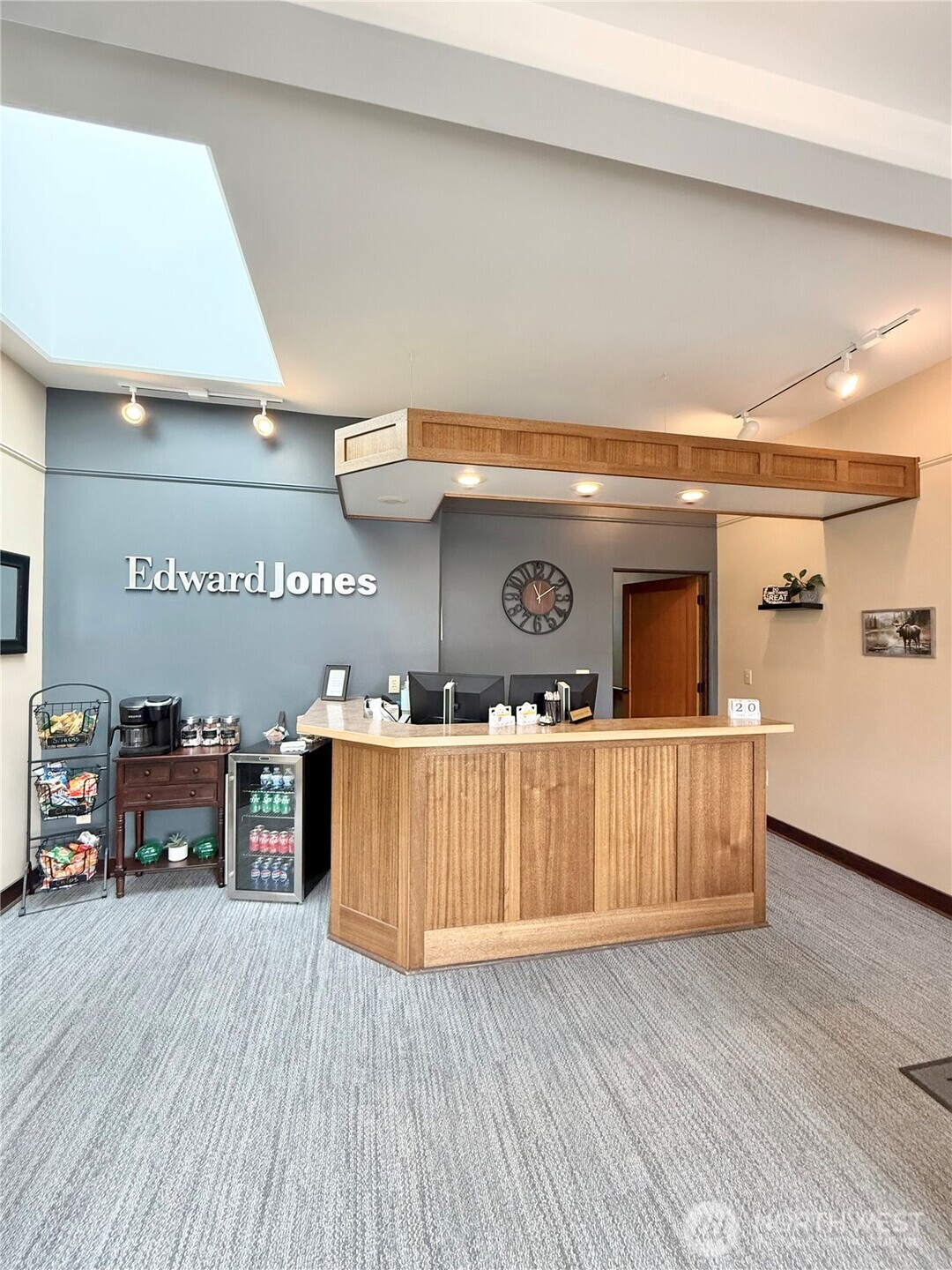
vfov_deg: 102.1
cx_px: 476
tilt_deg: +0.6
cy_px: 635
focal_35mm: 14
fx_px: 513
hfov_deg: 85.7
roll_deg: -0.4
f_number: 2.2
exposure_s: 1/120
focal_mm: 2.22
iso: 400
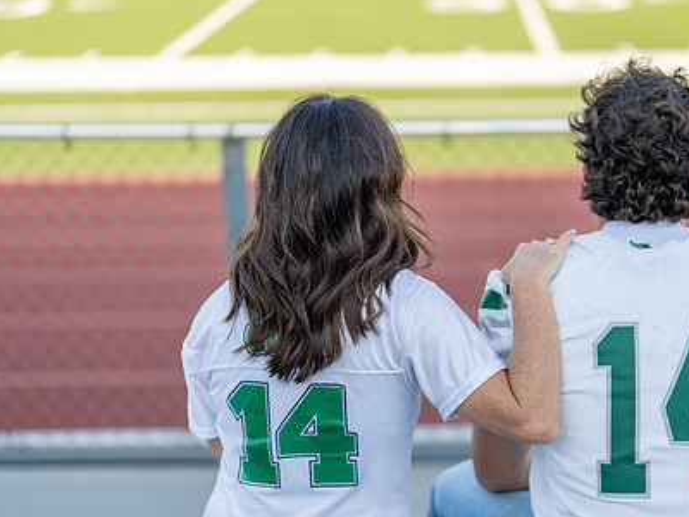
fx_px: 1712
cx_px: 494
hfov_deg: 22.6
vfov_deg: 17.1
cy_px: 395
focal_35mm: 86
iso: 100
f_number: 1.2
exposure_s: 1/2000
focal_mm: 50
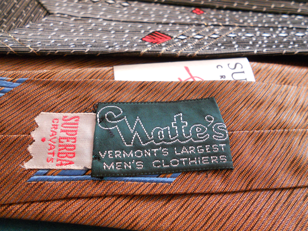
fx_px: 285
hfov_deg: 56.8
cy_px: 116
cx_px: 154
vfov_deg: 44.2
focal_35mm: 32
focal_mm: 5.8
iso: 400
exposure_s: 1/30
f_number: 3.5
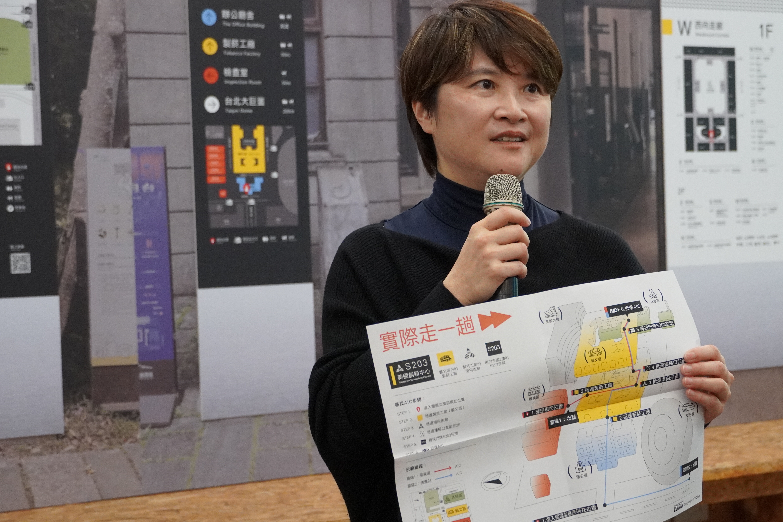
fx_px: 1718
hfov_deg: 25.7
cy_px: 291
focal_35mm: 79
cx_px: 444
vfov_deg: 17.3
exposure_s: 1/160
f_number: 5
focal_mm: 44
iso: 3200
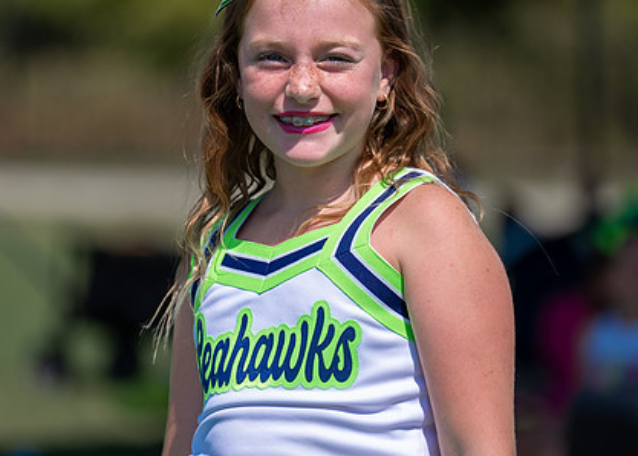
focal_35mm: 242
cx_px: 352
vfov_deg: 6.0
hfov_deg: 8.3
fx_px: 4386
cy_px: 190
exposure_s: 1/2500
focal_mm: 163
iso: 100
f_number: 2.8
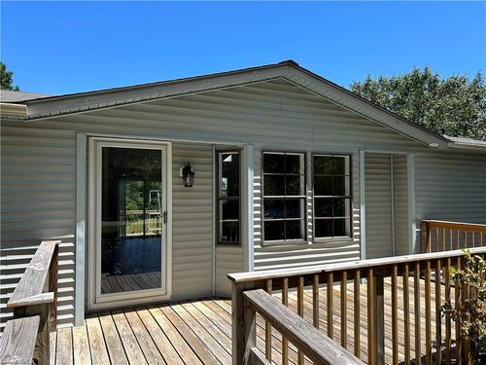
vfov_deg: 53.1
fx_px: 365
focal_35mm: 26
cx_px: 243
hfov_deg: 67.3
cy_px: 182
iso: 50
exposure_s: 1/2083
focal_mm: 5.7
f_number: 1.5
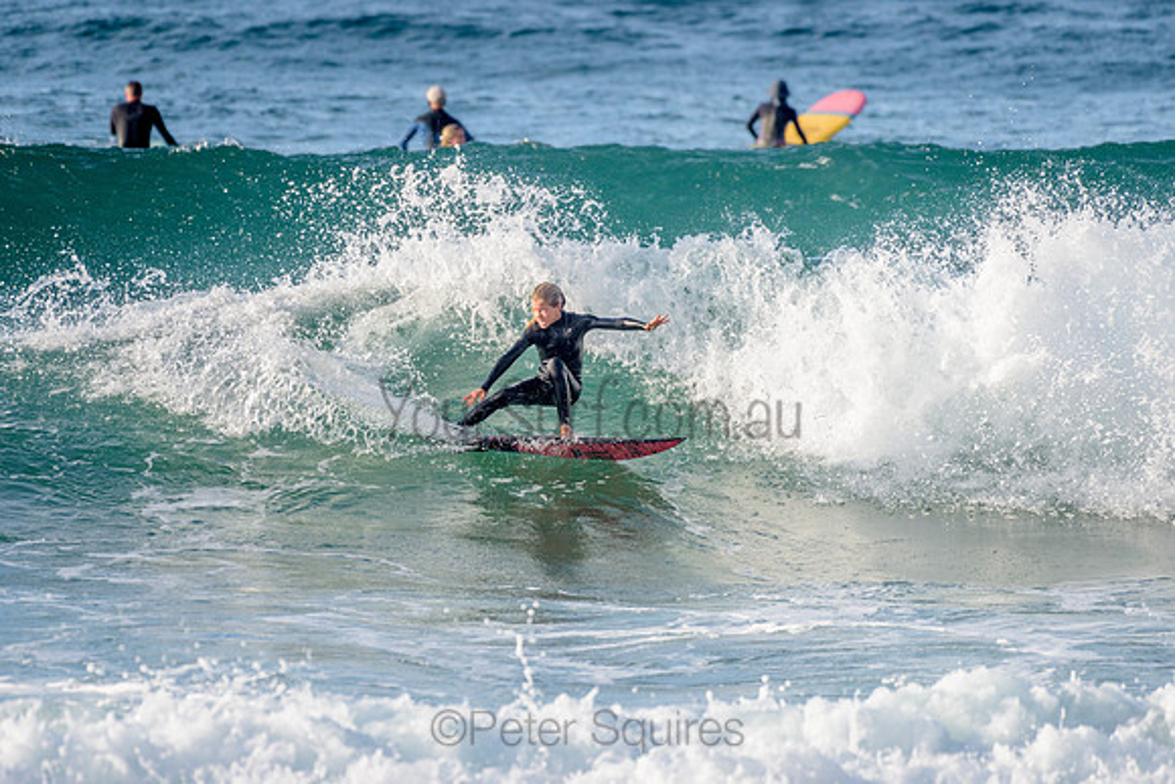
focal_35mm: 613
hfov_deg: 3.4
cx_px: 487
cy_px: 319
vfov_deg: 2.2
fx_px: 20010
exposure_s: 1/1250
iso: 250
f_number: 5.6
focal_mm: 500
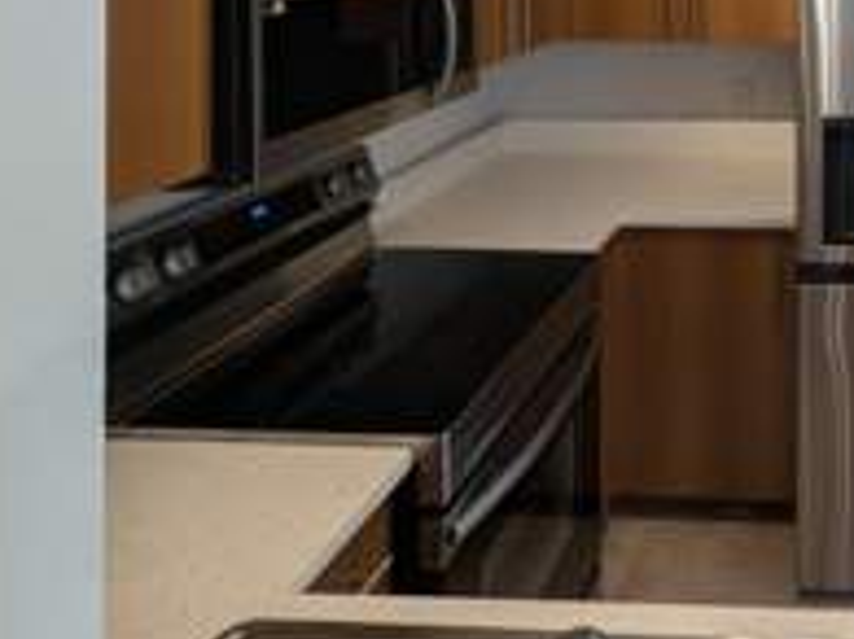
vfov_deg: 35.9
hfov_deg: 47.3
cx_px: 854
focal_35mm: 32
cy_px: -101
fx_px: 789
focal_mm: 1.95
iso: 86
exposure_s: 1/40
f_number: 2.2
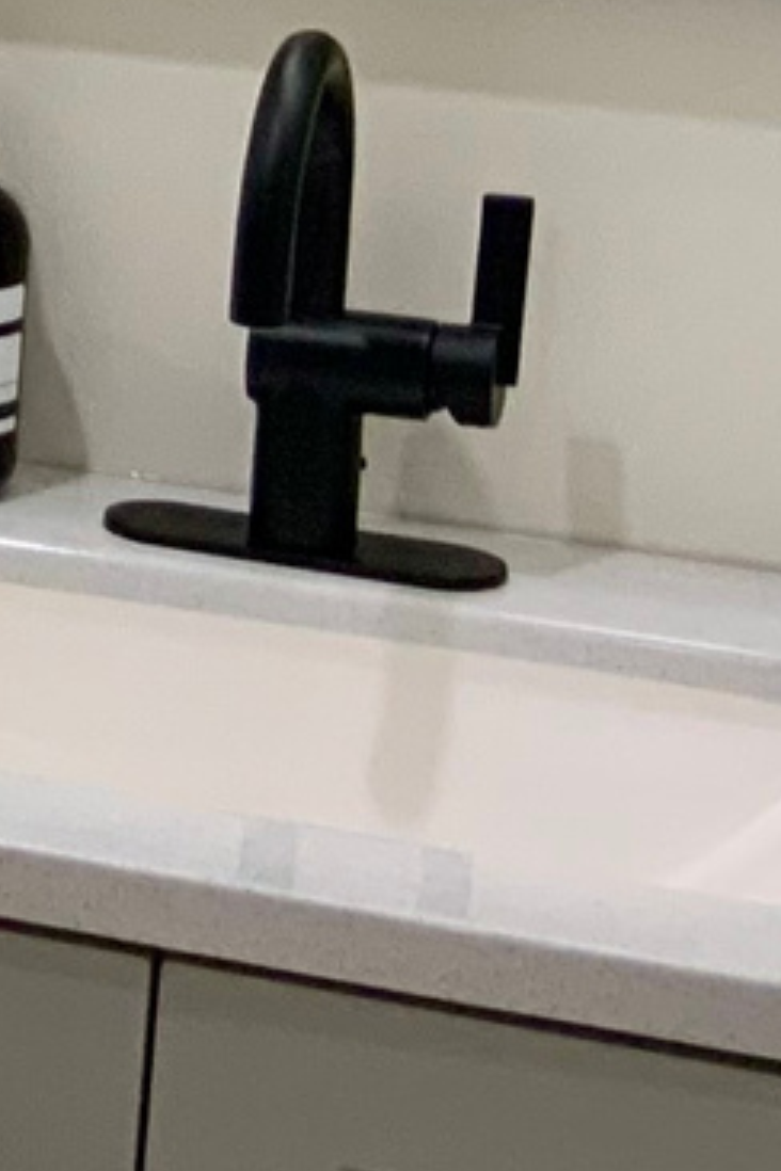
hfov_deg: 6.8
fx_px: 5499
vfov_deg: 12.0
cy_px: -58
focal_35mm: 169
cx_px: -2074
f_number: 1.8
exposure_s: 1/60
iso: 32
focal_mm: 3
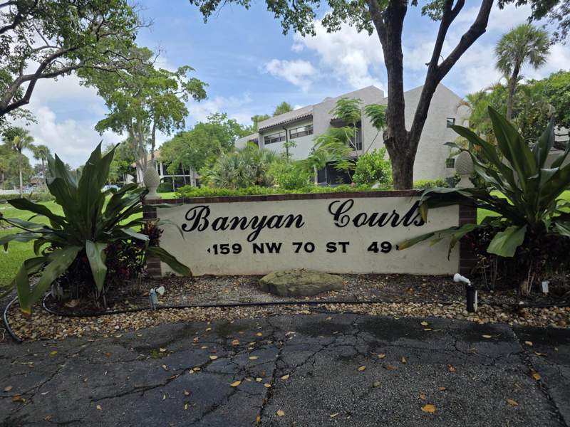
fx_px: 379
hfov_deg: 73.9
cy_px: 214
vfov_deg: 58.9
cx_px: 285
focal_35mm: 23
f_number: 1.7
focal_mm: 6.3
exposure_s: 1/3282
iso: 80
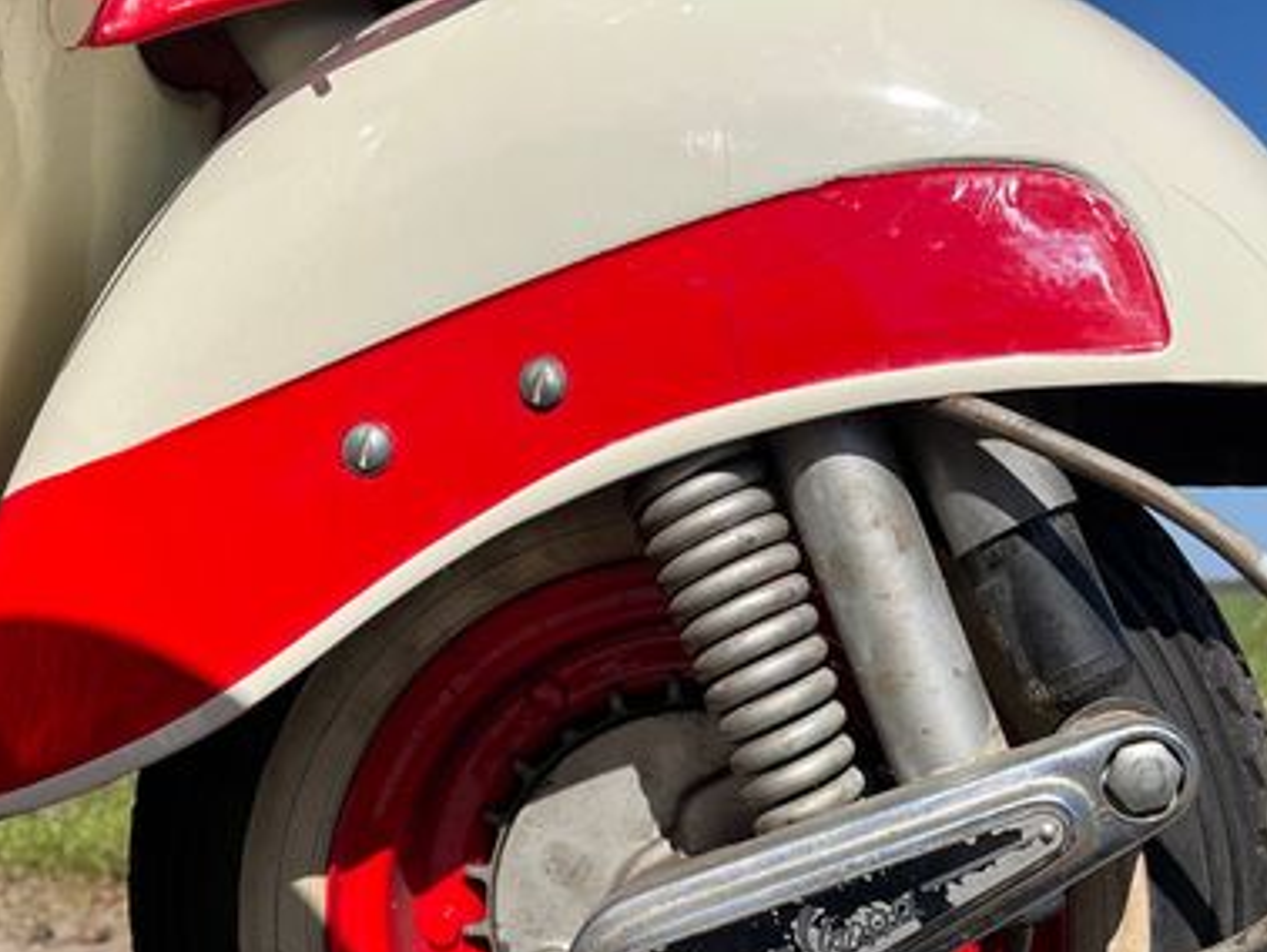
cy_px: 801
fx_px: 1611
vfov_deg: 31.8
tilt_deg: -6.6
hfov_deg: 42.9
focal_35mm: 44
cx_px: 680
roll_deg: -0.2
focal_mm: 5.1
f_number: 1.6
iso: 50
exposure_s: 1/3413
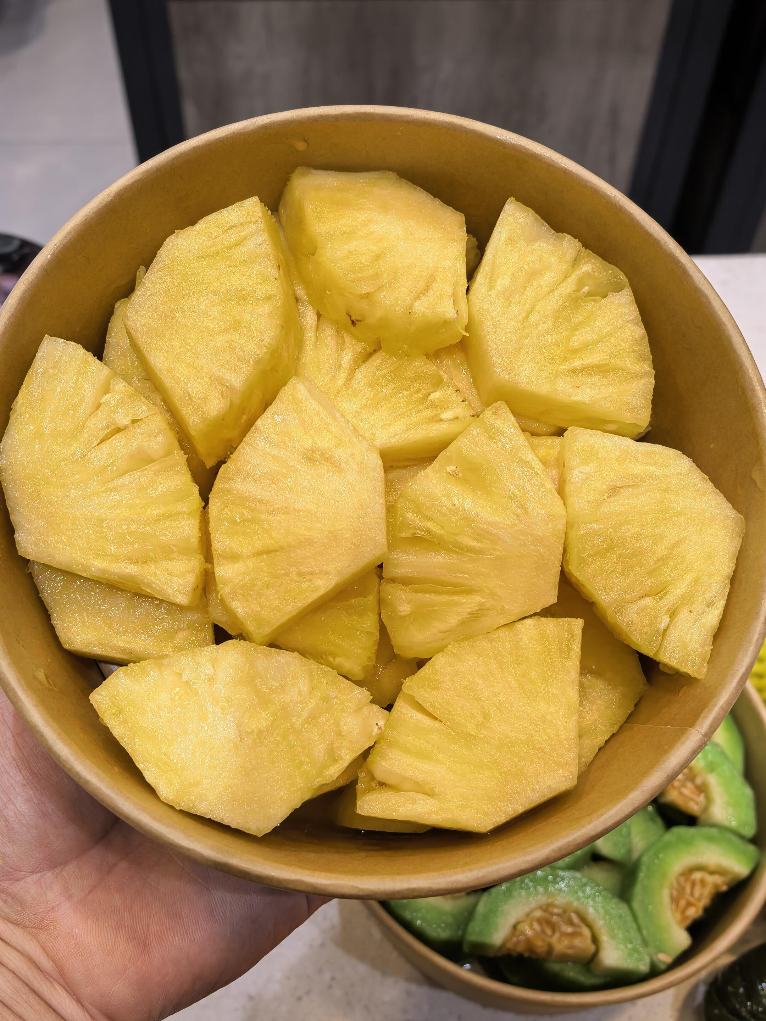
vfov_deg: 52.6
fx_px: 1033
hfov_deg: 40.7
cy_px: 510
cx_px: 383
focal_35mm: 35
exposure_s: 1/100
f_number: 2.8
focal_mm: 8.5
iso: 160
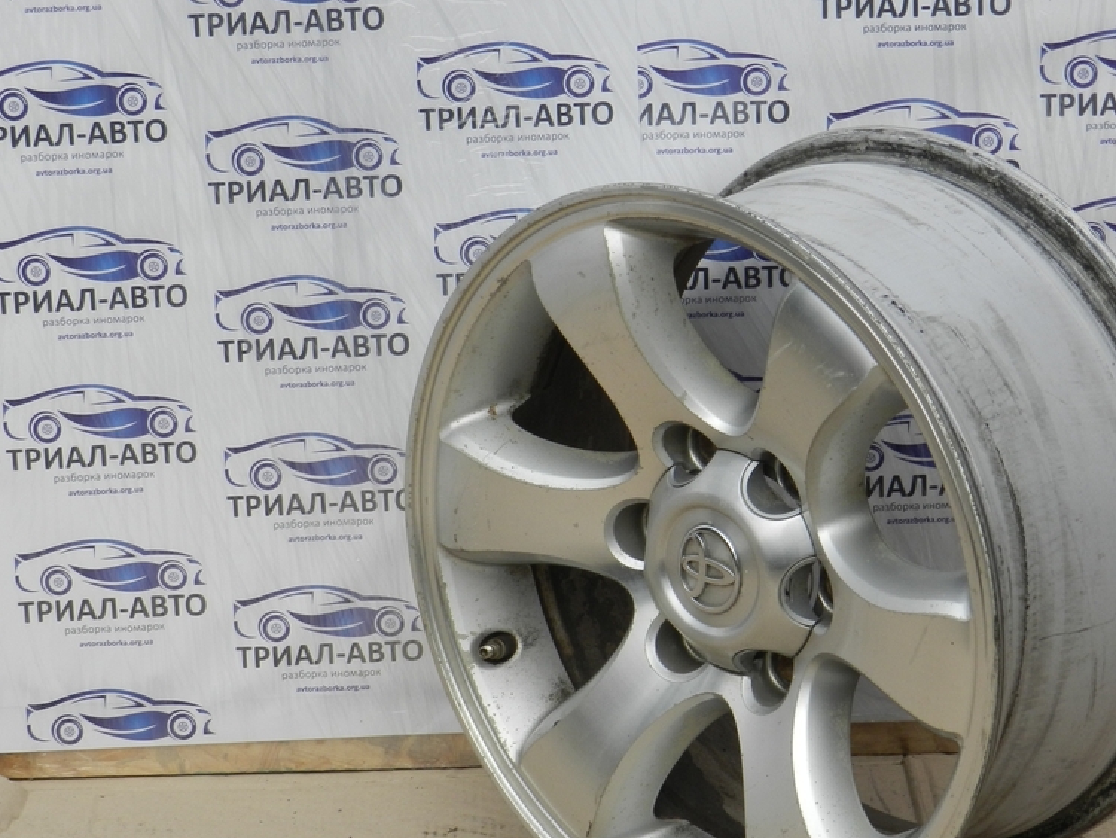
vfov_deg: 13.2
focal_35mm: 112
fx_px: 3612
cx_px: 676
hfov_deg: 17.5
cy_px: 543
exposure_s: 1/400
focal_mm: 14.9
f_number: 4.4
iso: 160
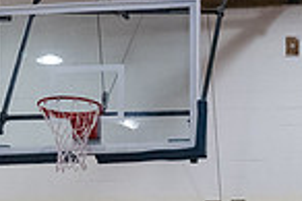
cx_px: 366
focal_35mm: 149
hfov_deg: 13.4
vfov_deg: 8.7
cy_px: 386
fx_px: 1249
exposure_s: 1/400
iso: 8000
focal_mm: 36
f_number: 3.2
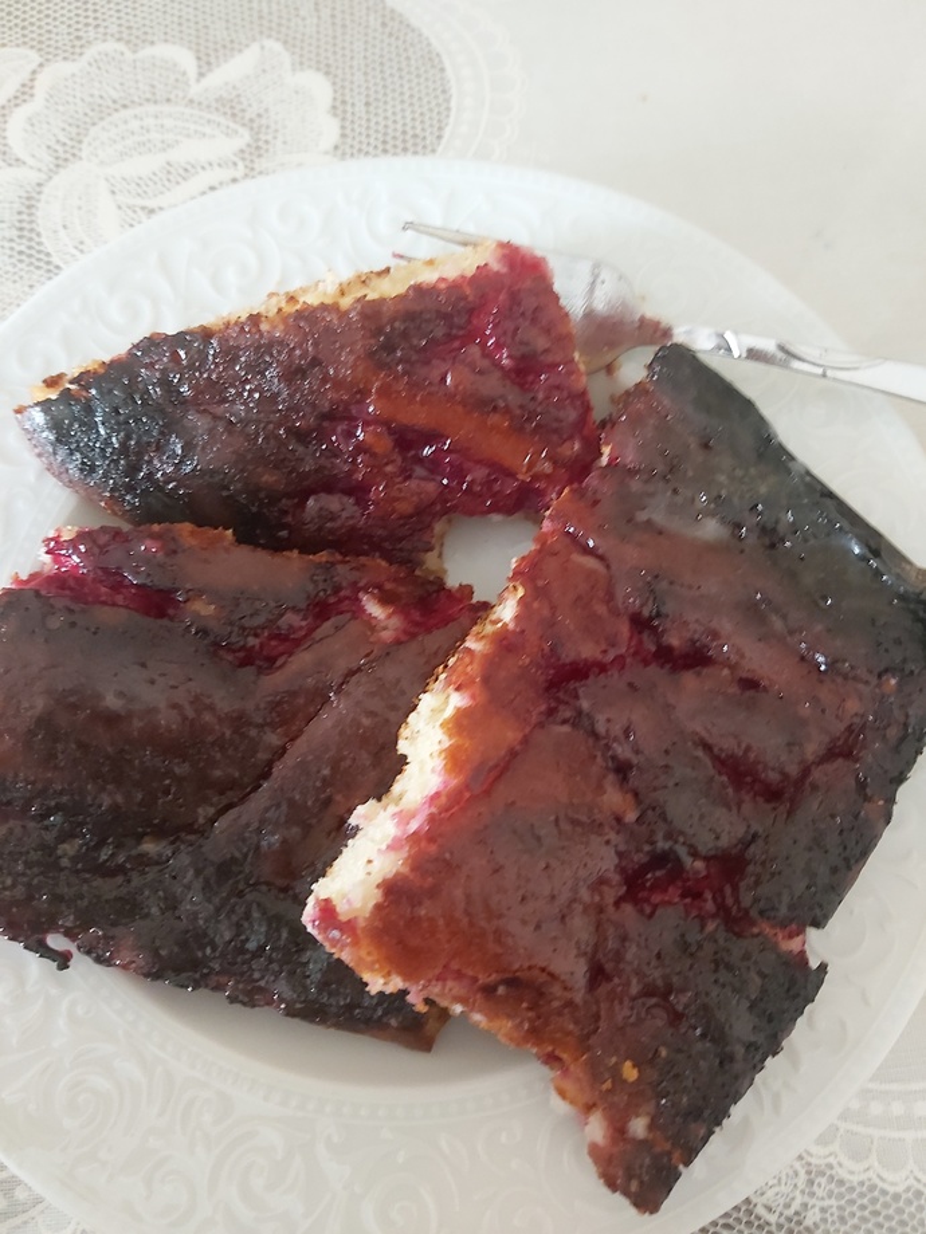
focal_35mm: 26
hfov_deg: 53.1
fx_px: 927
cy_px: 617
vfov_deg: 67.3
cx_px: 463
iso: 250
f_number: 1.7
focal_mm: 3.92
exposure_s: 1/25
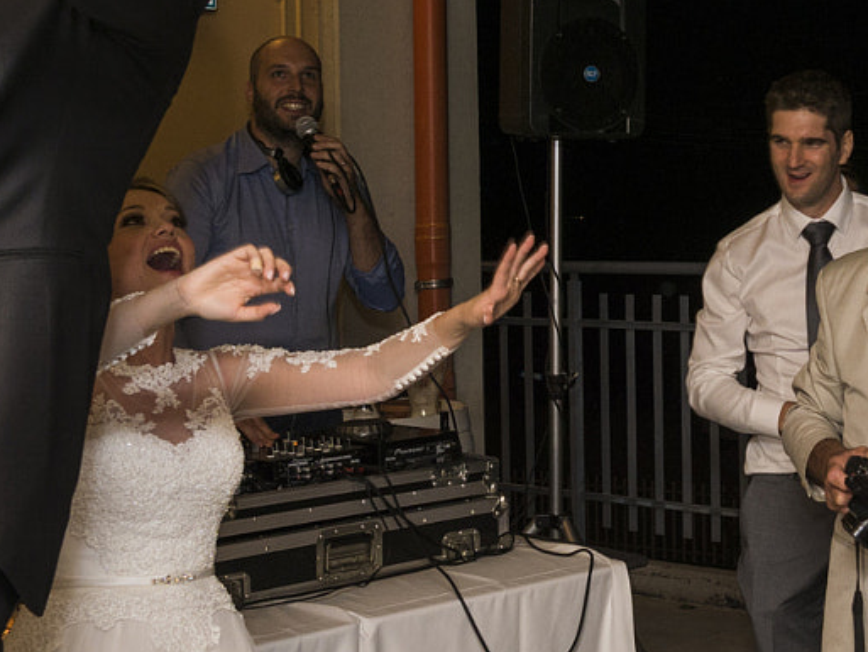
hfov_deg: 25.7
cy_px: 124
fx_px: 1806
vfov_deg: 20.2
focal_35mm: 72
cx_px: 870
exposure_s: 1/60
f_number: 3.5
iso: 200
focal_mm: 16
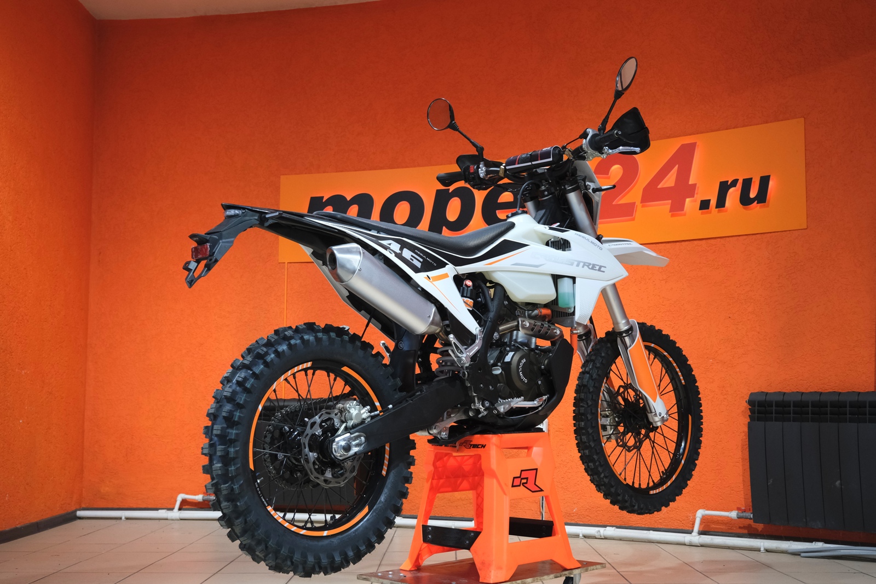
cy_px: 292
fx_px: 998
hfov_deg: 47.4
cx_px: 438
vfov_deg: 32.6
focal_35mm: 41
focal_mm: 27.5
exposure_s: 1/100
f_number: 4
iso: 1600
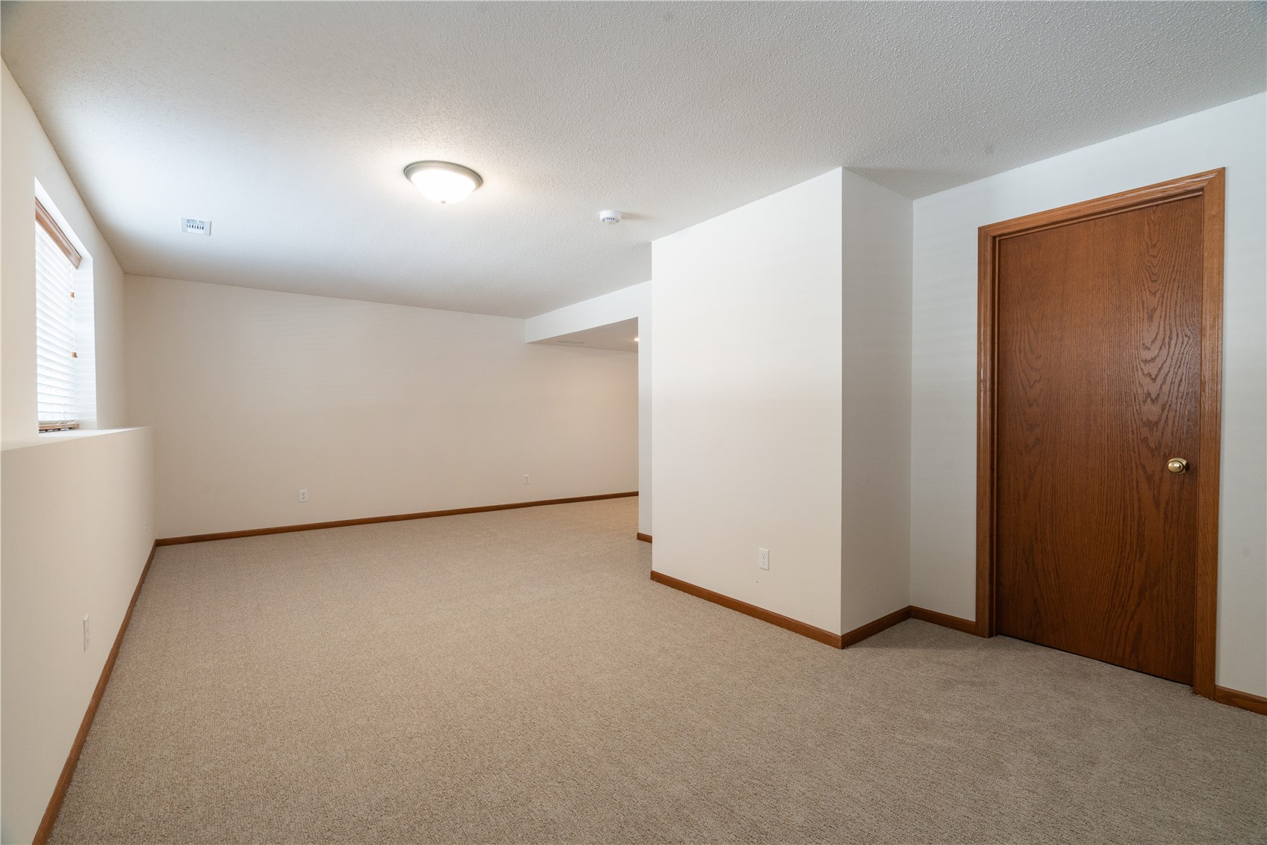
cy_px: 422
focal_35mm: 16
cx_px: 634
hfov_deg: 96.7
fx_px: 563
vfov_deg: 73.7
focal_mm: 16
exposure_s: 1/3
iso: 400
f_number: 10
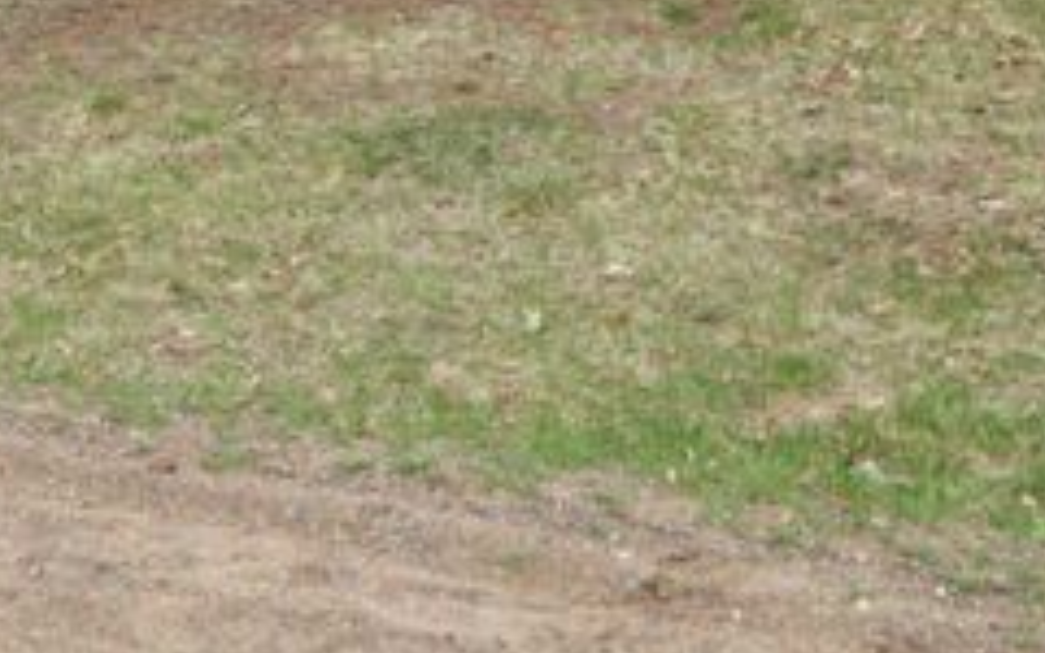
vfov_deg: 17.1
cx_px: 266
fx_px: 2079
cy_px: -124
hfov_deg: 27.8
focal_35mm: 73
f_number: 3.6
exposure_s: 1/250
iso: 100
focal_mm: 5.9
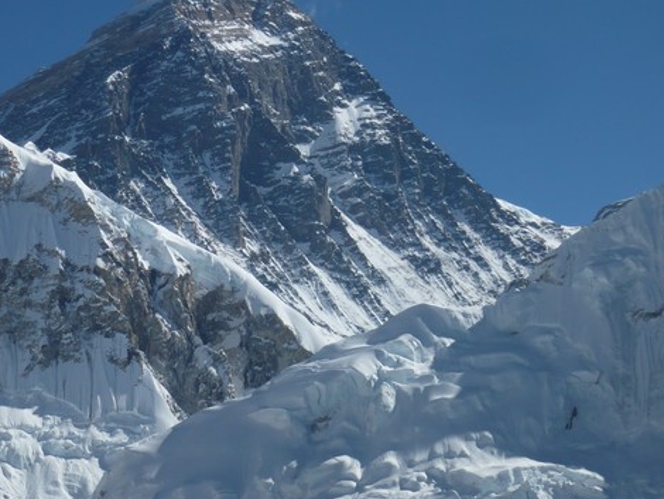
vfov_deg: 11.1
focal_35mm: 134
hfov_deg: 14.7
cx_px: 256
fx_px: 2572
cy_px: 222
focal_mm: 17.4
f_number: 14
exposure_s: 1/200
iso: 100
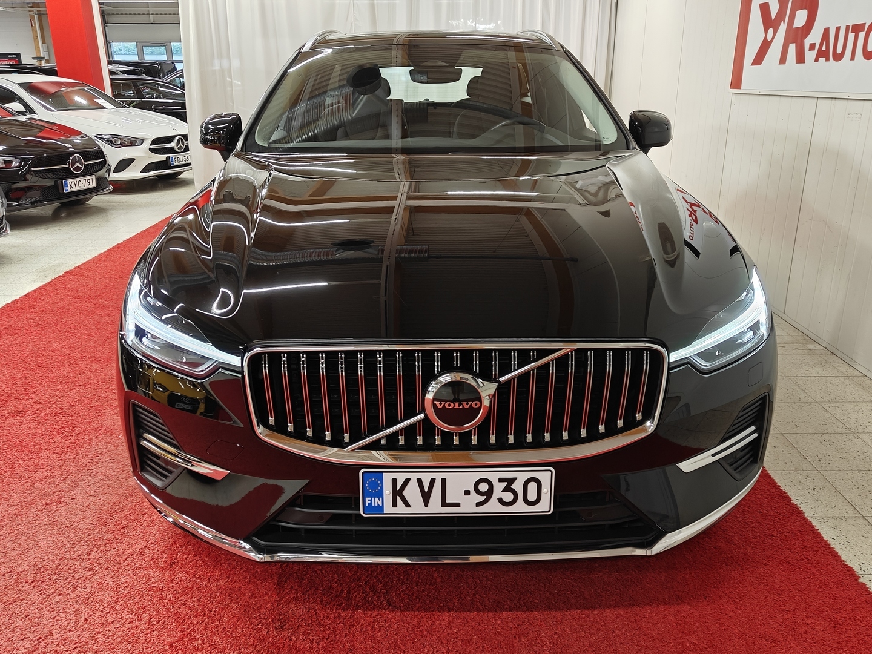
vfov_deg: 48.2
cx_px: 436
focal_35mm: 29
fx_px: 731
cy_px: 327
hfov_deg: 61.7
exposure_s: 1/60
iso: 80
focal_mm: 5.59
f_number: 1.8
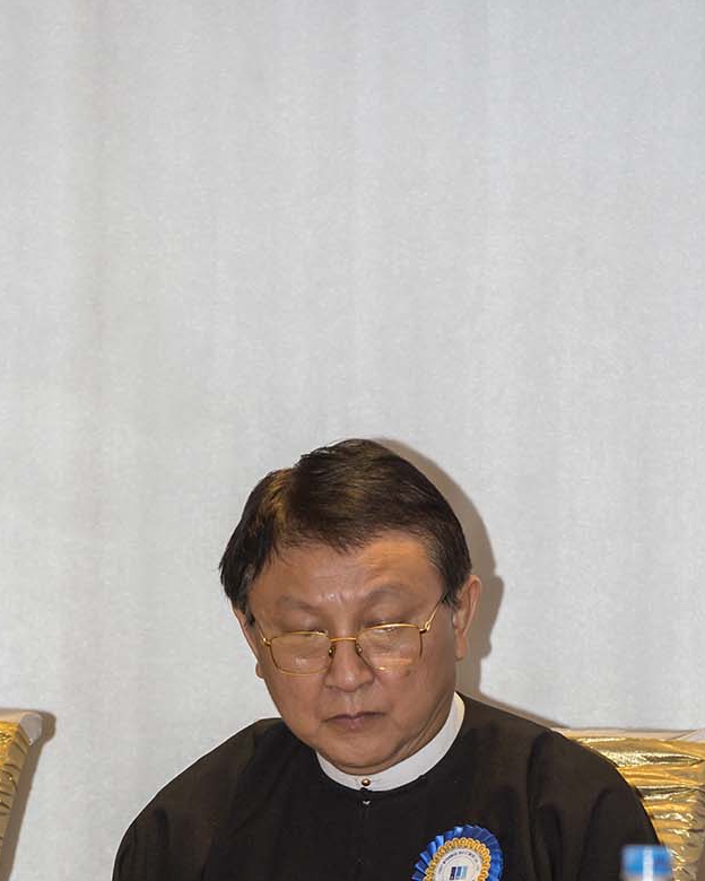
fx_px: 9050
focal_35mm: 347
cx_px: 310
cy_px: 775
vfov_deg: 5.6
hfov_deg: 4.5
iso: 800
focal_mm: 200
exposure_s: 1/60
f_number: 8
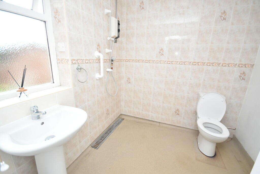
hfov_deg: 100.4
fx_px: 108
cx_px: 130
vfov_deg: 77.3
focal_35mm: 15
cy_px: 87
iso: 800
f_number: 4.5
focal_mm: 10
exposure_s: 1/160
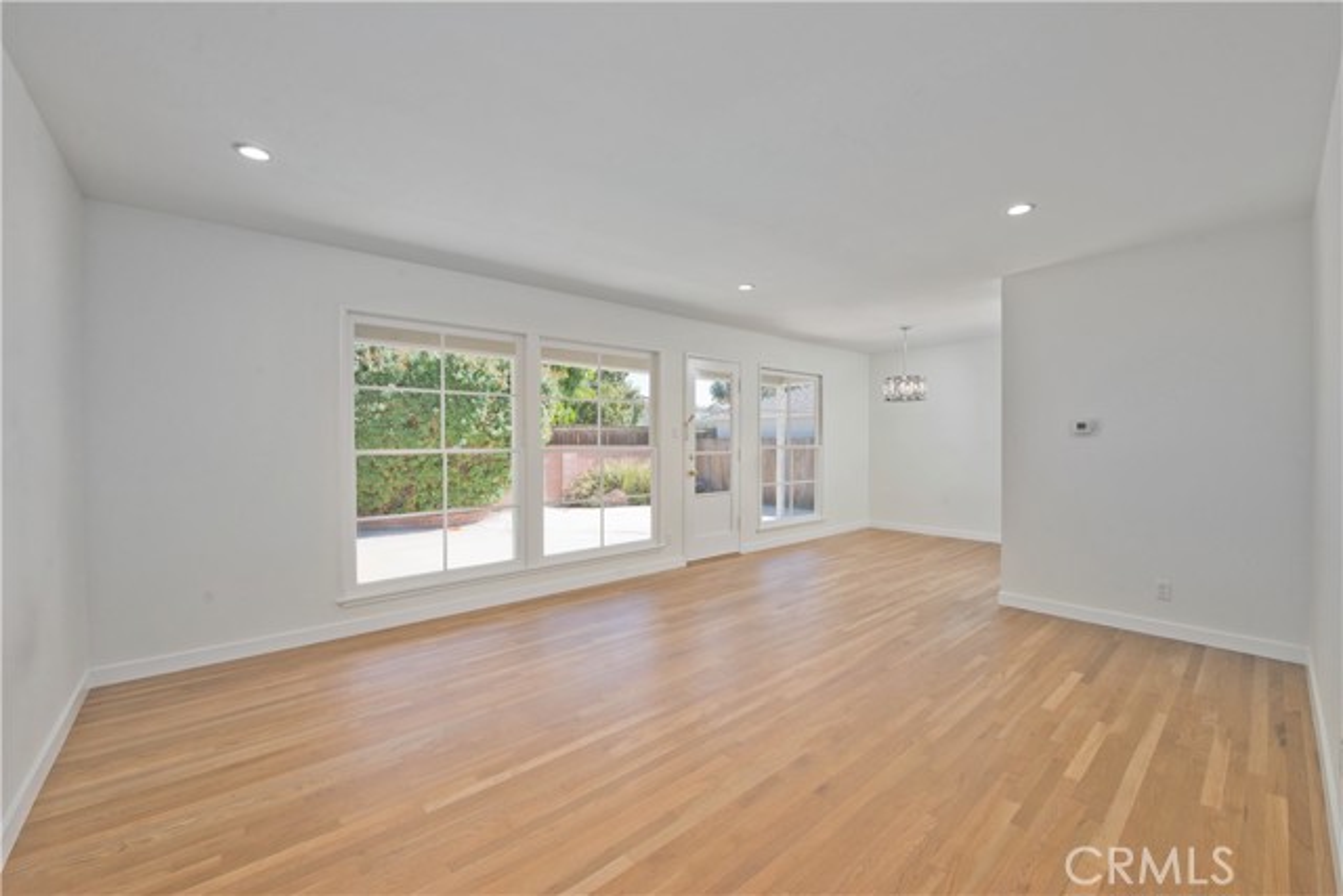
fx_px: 522
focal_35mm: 14
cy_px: 448
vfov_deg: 81.2
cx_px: 672
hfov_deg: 104.2
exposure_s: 1/200
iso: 400
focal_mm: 14
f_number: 10
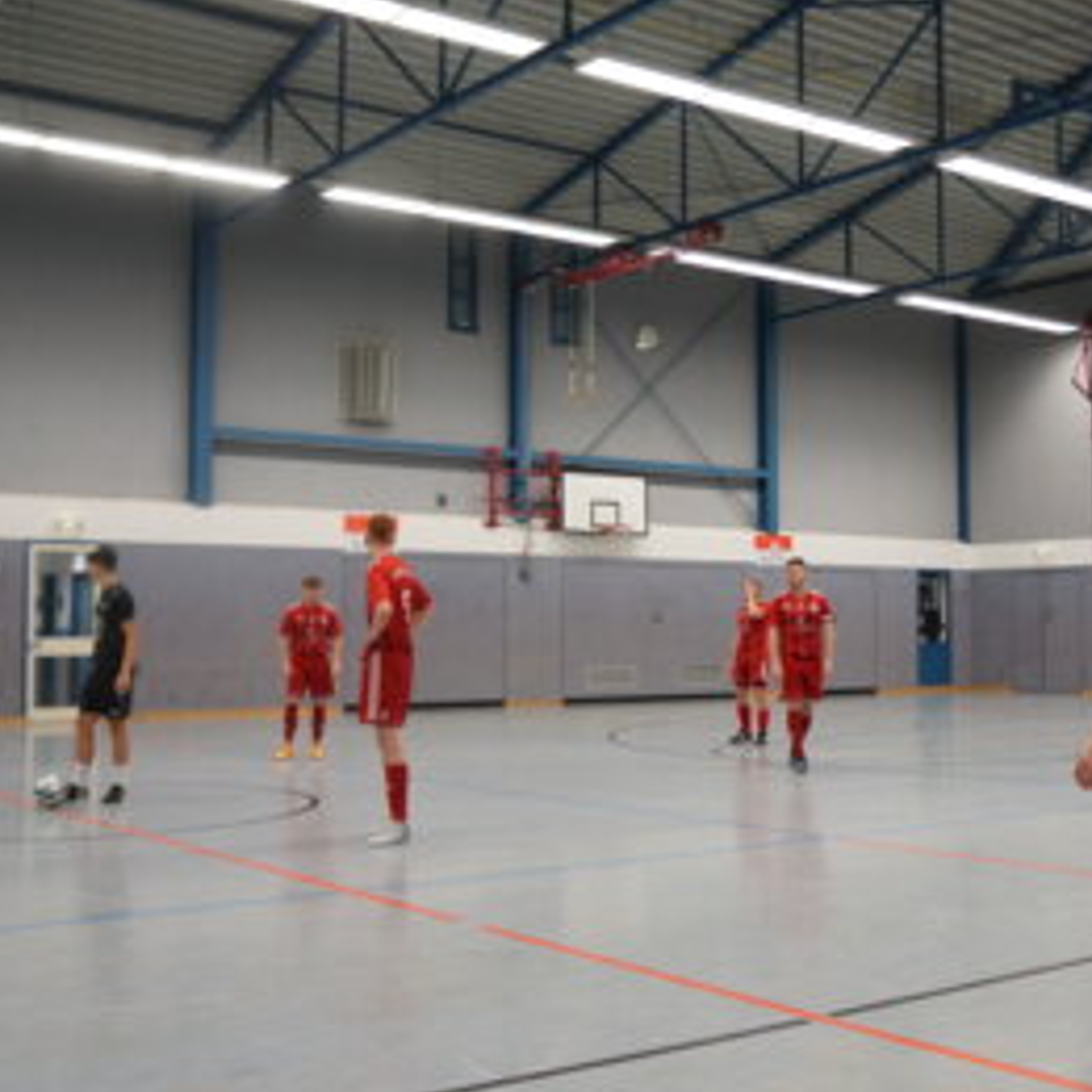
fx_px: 1535
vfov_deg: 39.2
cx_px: 669
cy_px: 544
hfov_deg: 39.0
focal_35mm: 43
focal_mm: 22
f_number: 4
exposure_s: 1/60
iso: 500
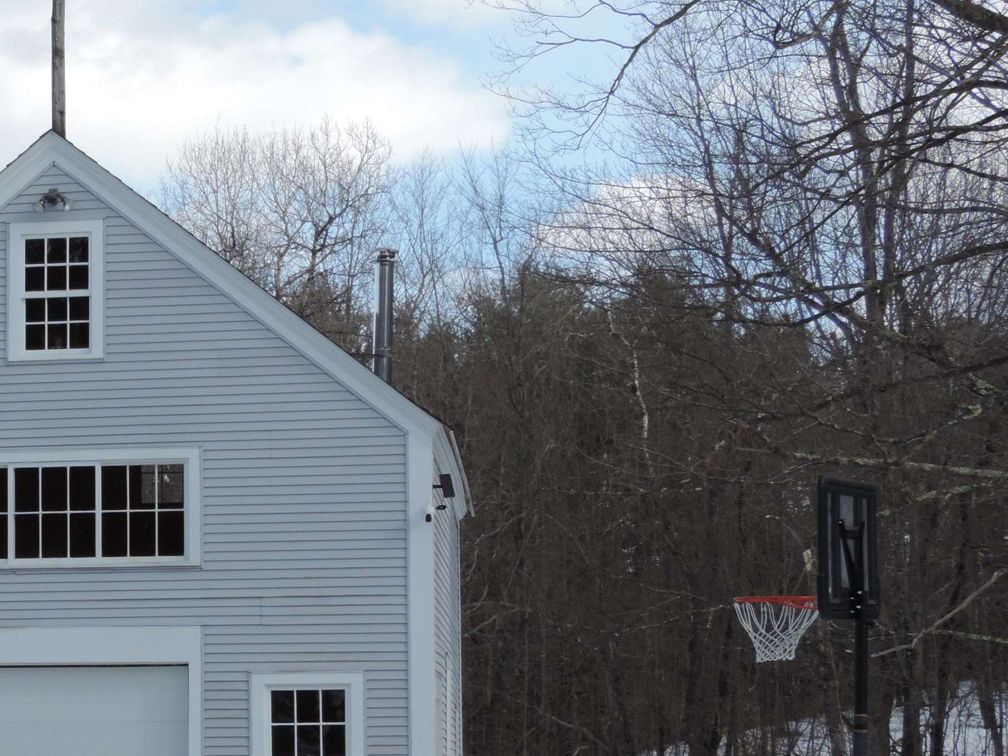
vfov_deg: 15.6
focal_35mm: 94
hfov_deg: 20.2
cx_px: 3
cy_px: 648
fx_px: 2737
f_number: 3.5
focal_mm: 8.3
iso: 80
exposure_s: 1/400
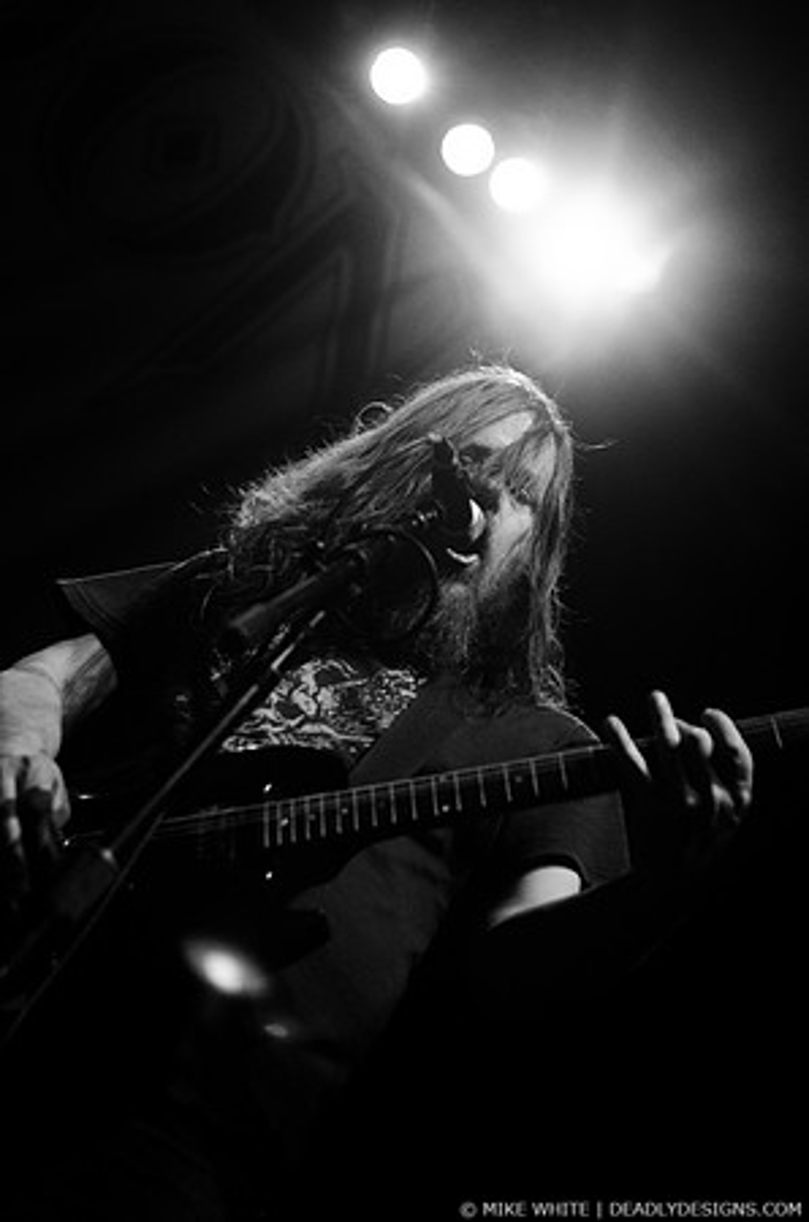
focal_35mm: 72
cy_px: 611
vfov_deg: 28.1
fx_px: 2438
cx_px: 404
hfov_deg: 18.8
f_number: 2.8
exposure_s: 1/250
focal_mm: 48
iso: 2000
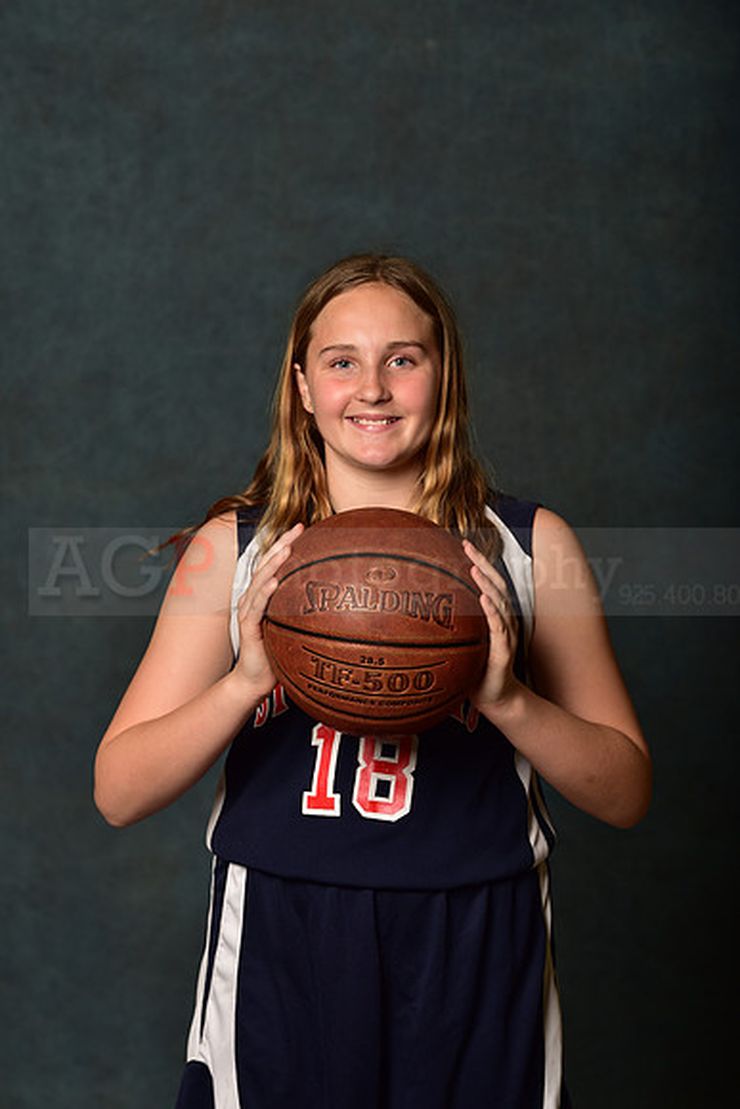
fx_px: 4160
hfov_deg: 10.2
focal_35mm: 135
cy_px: 554
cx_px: 370
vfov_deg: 15.2
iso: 200
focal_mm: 135
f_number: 5
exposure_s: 1/250
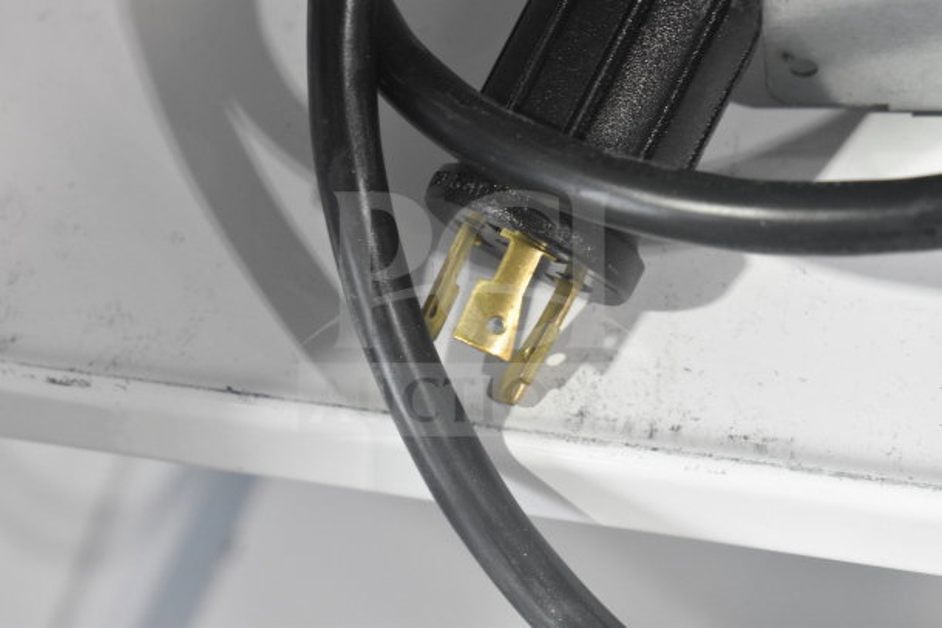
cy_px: 314
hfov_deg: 24.6
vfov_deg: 16.6
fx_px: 2159
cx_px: 471
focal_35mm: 82
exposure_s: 1/100
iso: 2800
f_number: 5.6
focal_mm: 55
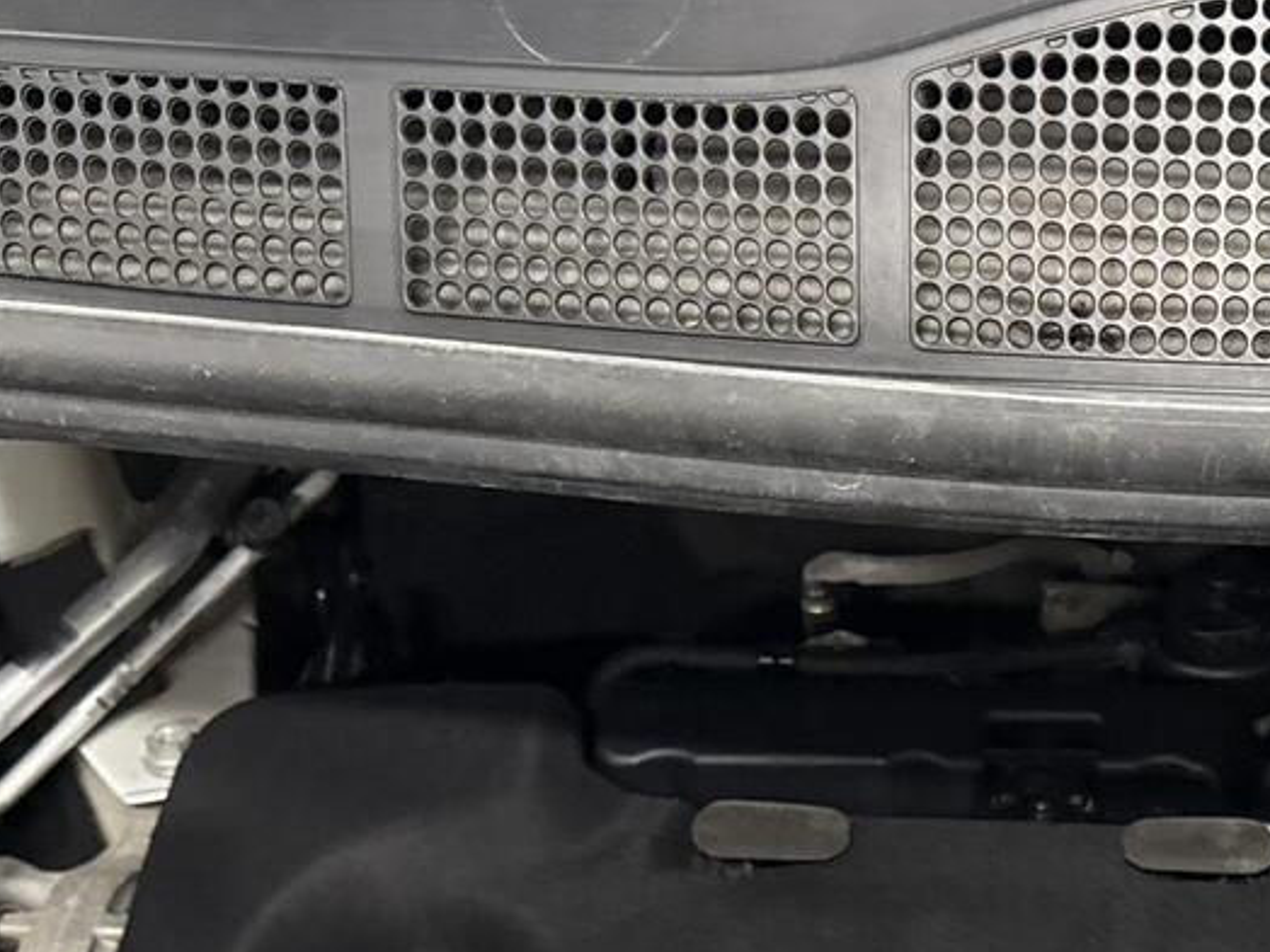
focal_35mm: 66
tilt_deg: -49.3
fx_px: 2421
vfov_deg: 21.3
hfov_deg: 27.9
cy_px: 1010
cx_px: 1222
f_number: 1.78
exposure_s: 1/50
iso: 400
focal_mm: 6.76
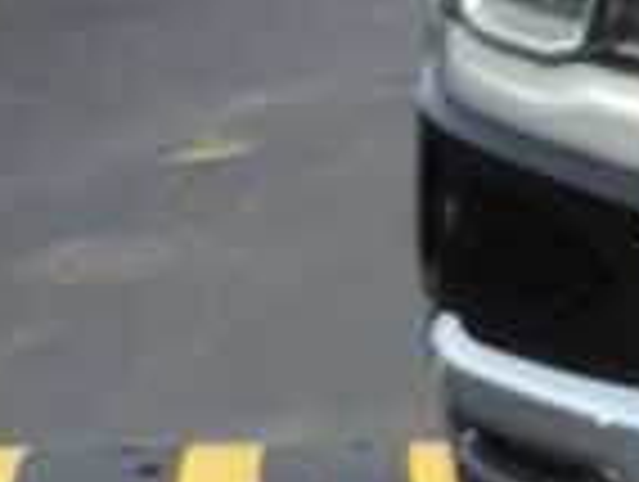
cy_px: 140
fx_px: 1997
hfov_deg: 14.1
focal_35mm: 108
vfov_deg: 13.7
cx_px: 1418
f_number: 3
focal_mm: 4.3
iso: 80
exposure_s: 1/800
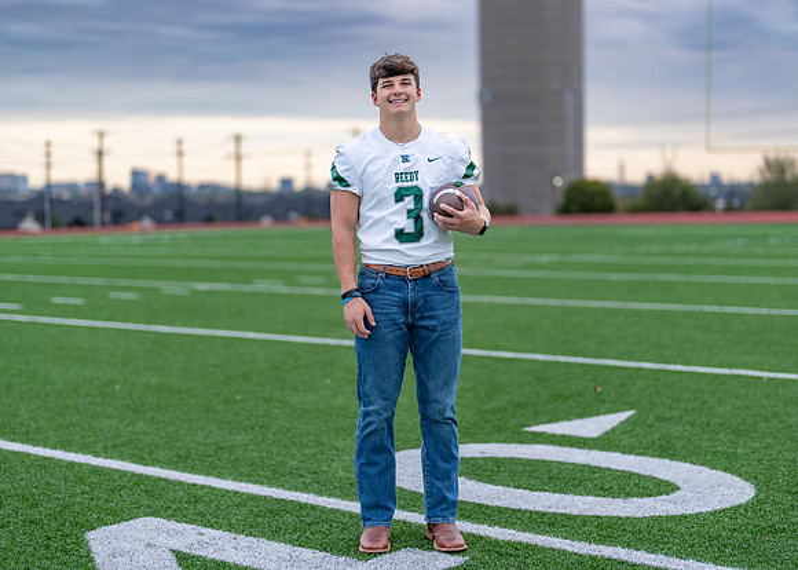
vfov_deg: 24.1
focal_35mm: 59
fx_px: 1331
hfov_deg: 33.4
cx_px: 418
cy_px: 258
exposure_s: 1/500
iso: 320
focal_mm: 50
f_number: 1.2
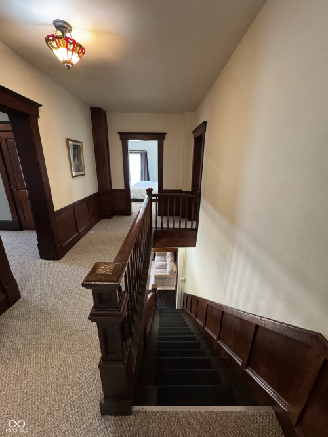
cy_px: 218
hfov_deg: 85.7
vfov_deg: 102.1
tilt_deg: -18.1
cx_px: 164
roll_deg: -0.5
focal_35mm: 14
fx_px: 177
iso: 800
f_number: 2.2
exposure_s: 1/60
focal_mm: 2.22
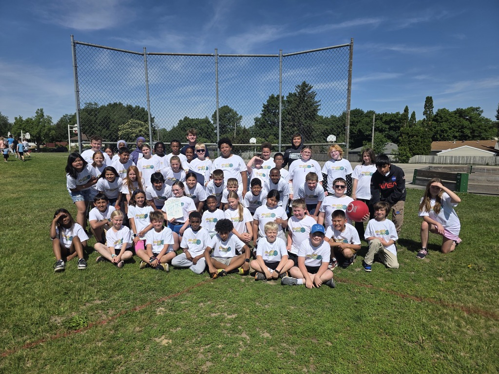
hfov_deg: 73.9
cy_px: 187
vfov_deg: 58.9
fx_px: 332
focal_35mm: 23
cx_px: 250
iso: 64
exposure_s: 1/7944
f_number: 1.7
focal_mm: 6.3
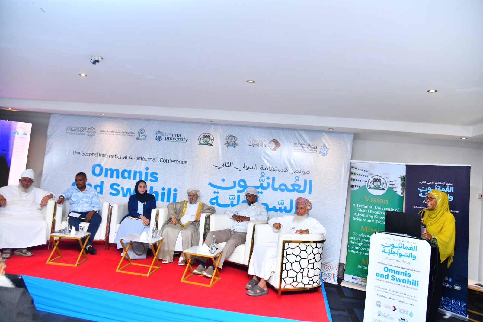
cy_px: 161
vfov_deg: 53.1
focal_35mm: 24
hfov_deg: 73.8
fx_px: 322
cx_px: 242
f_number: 4
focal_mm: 24
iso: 1000
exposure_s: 1/200
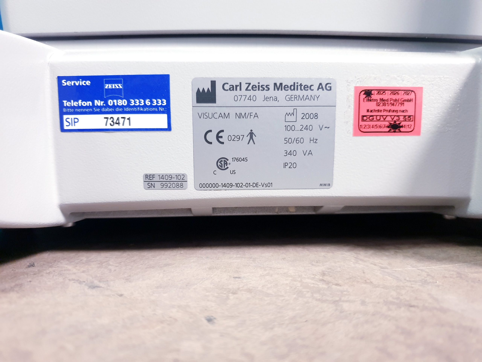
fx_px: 362
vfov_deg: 53.1
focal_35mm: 26
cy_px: 181
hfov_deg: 67.3
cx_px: 241
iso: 320
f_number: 1.5
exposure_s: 1/50
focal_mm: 4.3
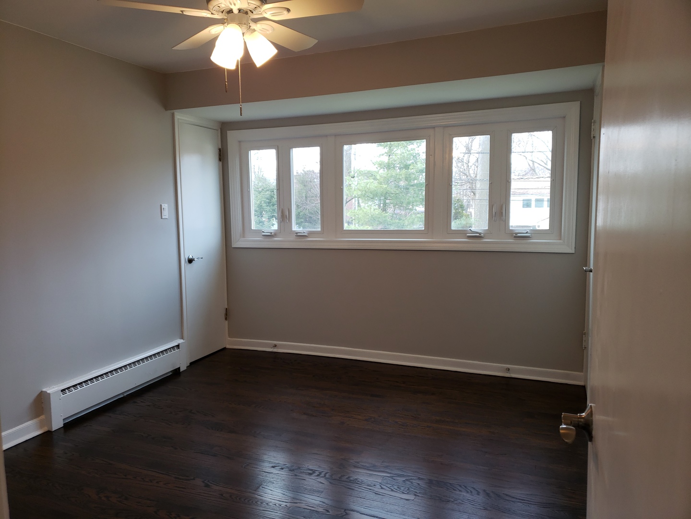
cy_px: 260
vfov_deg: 53.1
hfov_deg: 67.3
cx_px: 346
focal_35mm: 26
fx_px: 519
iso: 64
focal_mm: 4.3
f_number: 1.5
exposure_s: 1/60
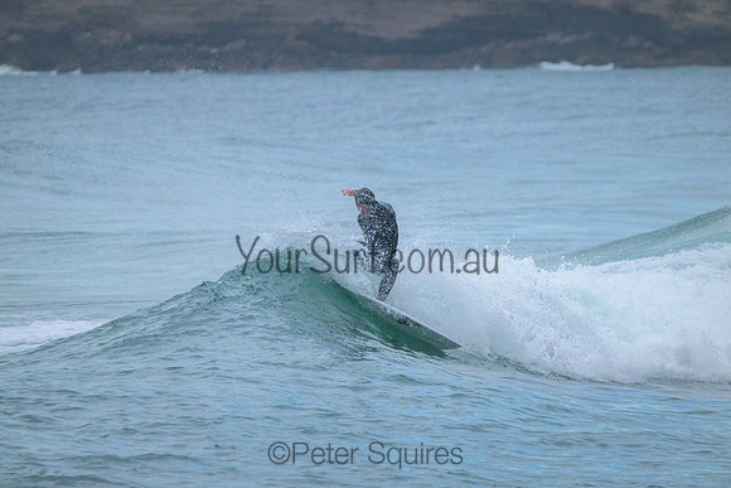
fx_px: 12389
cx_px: 366
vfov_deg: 2.3
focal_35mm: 610
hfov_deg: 3.4
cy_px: 244
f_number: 11
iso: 3200
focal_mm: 610
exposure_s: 1/1250
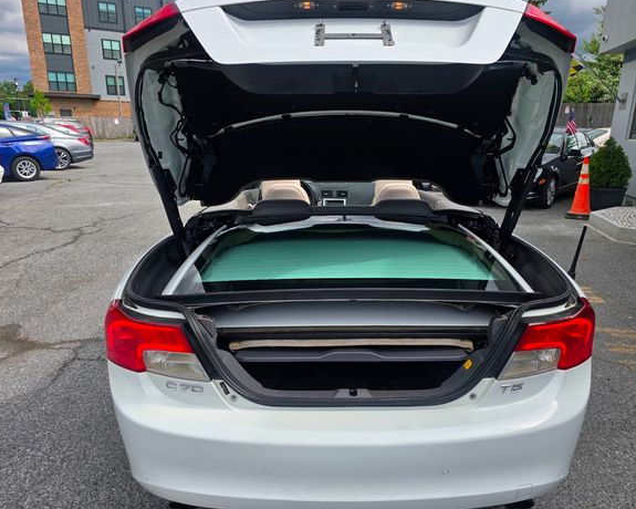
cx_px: 327
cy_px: 262
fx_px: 471
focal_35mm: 25
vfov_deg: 56.8
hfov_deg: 68.1
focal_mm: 6.3
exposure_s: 1/438
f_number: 1.7
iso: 12
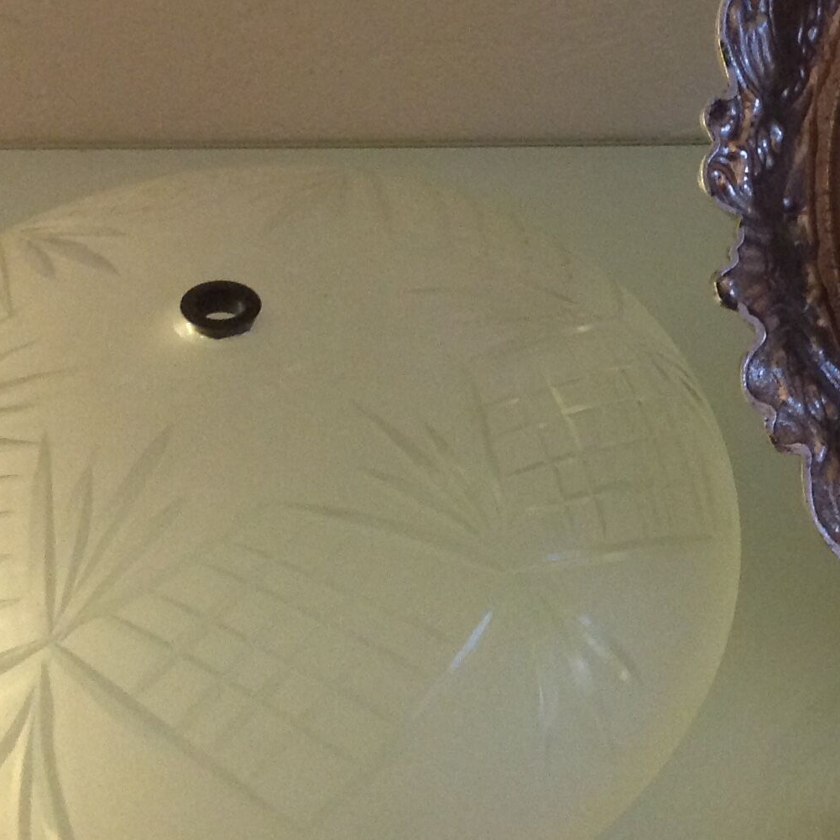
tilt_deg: -41.1
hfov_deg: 21.2
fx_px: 2196
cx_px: 760
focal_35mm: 80
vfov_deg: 21.6
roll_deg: -0.7
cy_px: 342
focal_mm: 4.28
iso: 320
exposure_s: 1/17
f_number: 2.4
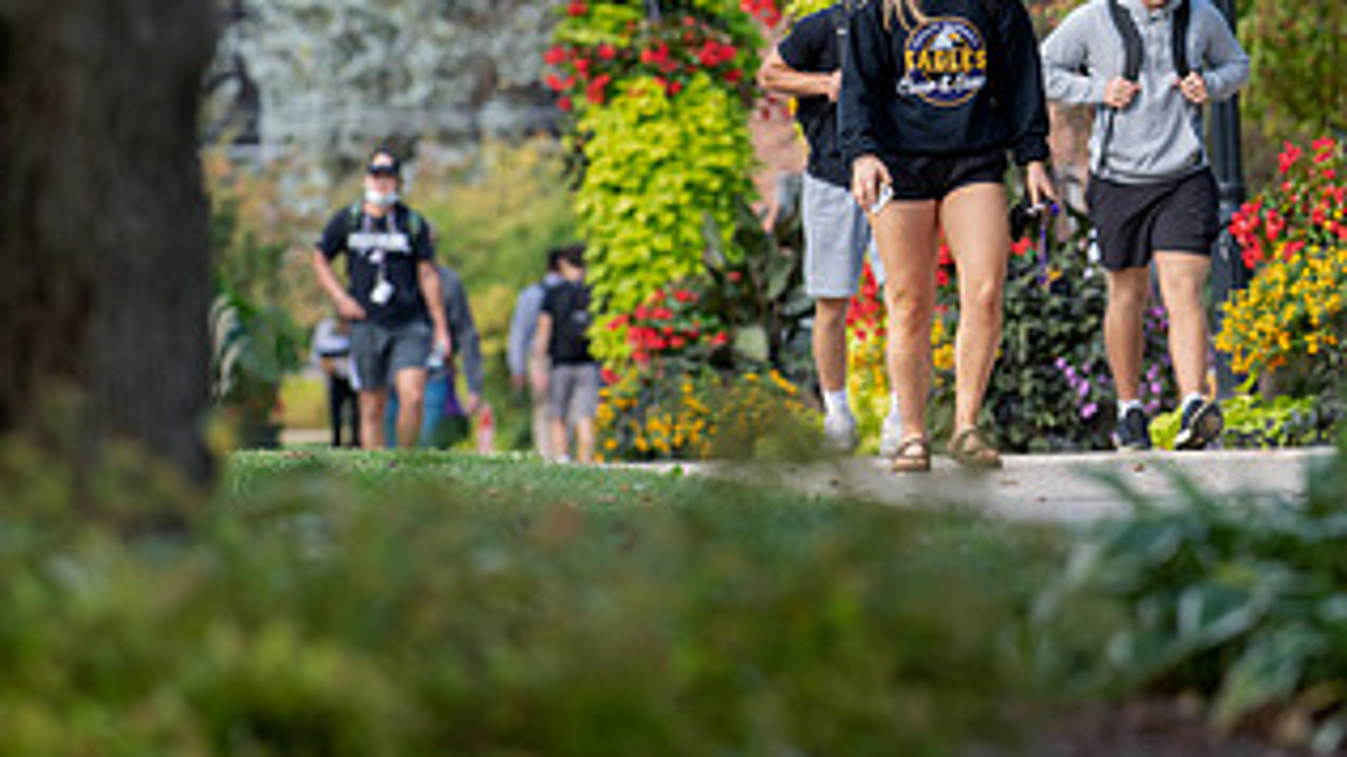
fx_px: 20564
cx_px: 1220
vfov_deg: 2.1
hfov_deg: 3.7
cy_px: 6
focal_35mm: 576
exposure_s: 1/320
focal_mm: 300
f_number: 6.3
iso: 500
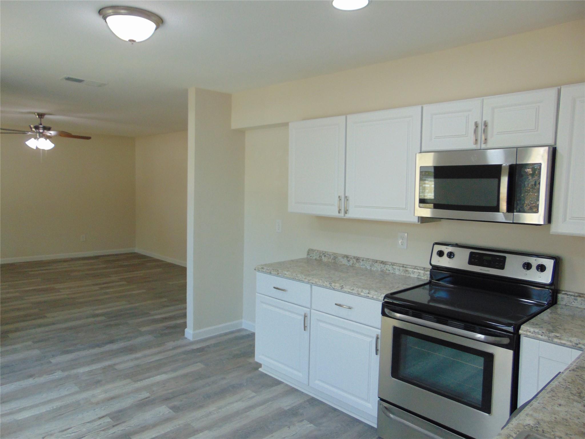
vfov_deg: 54.9
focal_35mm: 25
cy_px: 220
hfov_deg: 69.4
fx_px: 422
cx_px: 292
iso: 200
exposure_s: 1/100
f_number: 3
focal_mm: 4.5
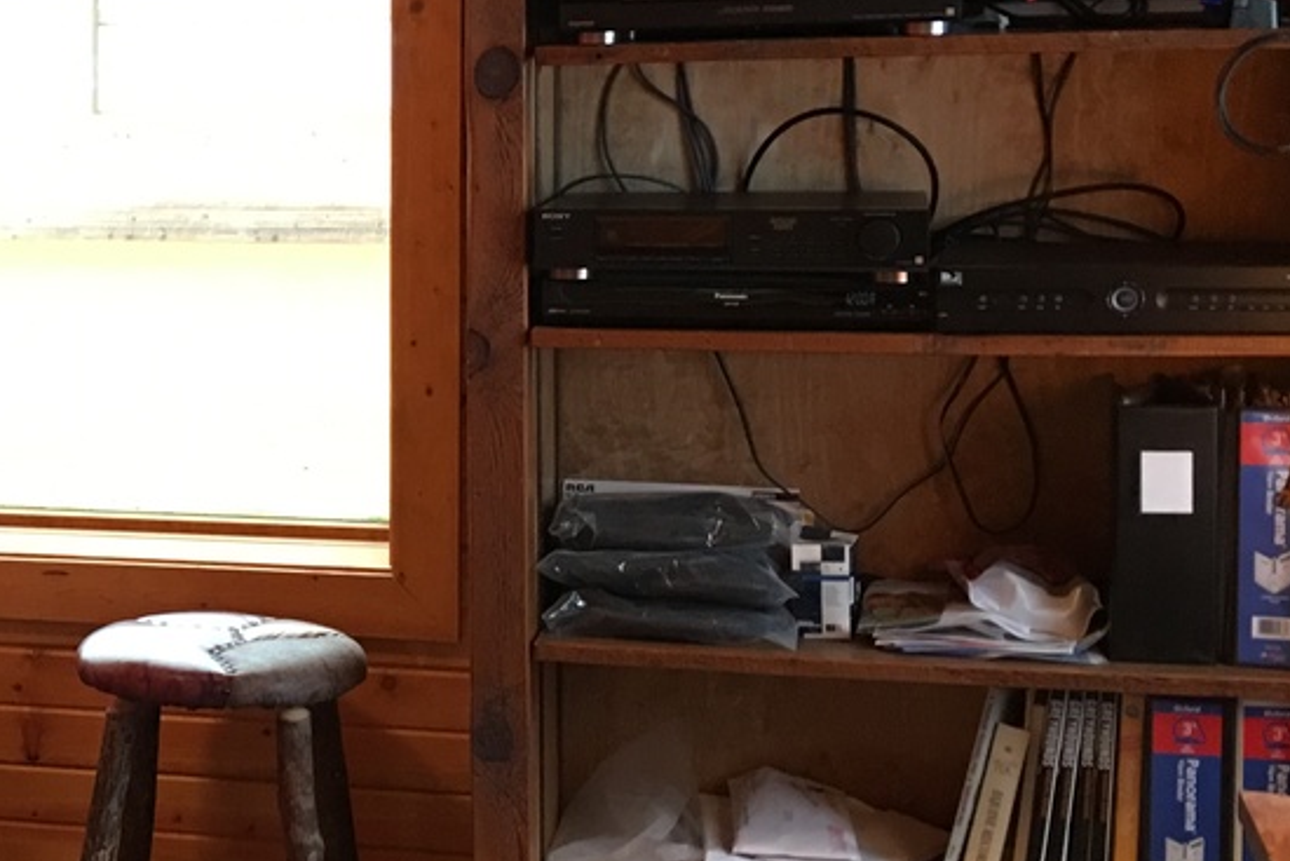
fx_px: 2831
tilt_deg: -5.3
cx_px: -52
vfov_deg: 17.3
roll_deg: +0.0
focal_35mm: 79
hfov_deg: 24.3
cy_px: 375
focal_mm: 4.15
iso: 80
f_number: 2.2
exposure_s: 1/10
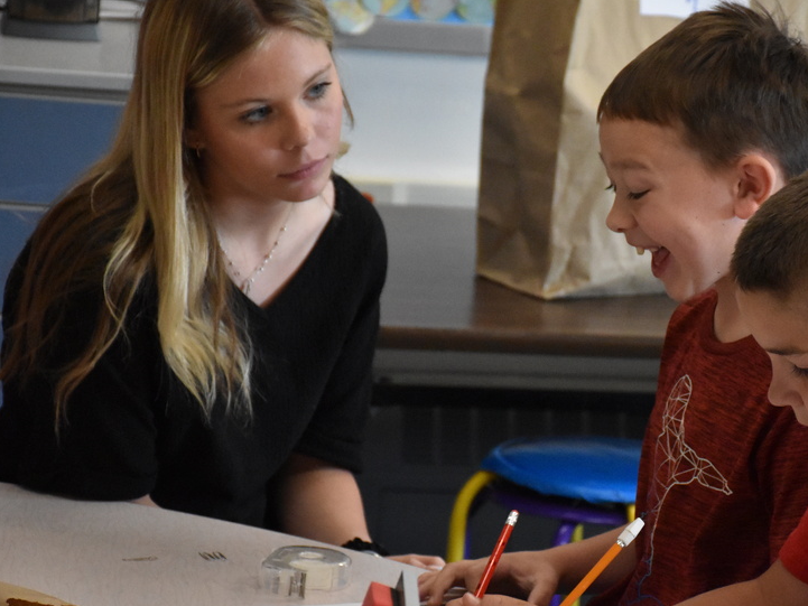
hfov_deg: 10.1
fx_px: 4545
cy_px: 309
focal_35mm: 195
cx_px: 550
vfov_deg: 7.6
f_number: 5.3
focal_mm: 95
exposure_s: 1/320
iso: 5000
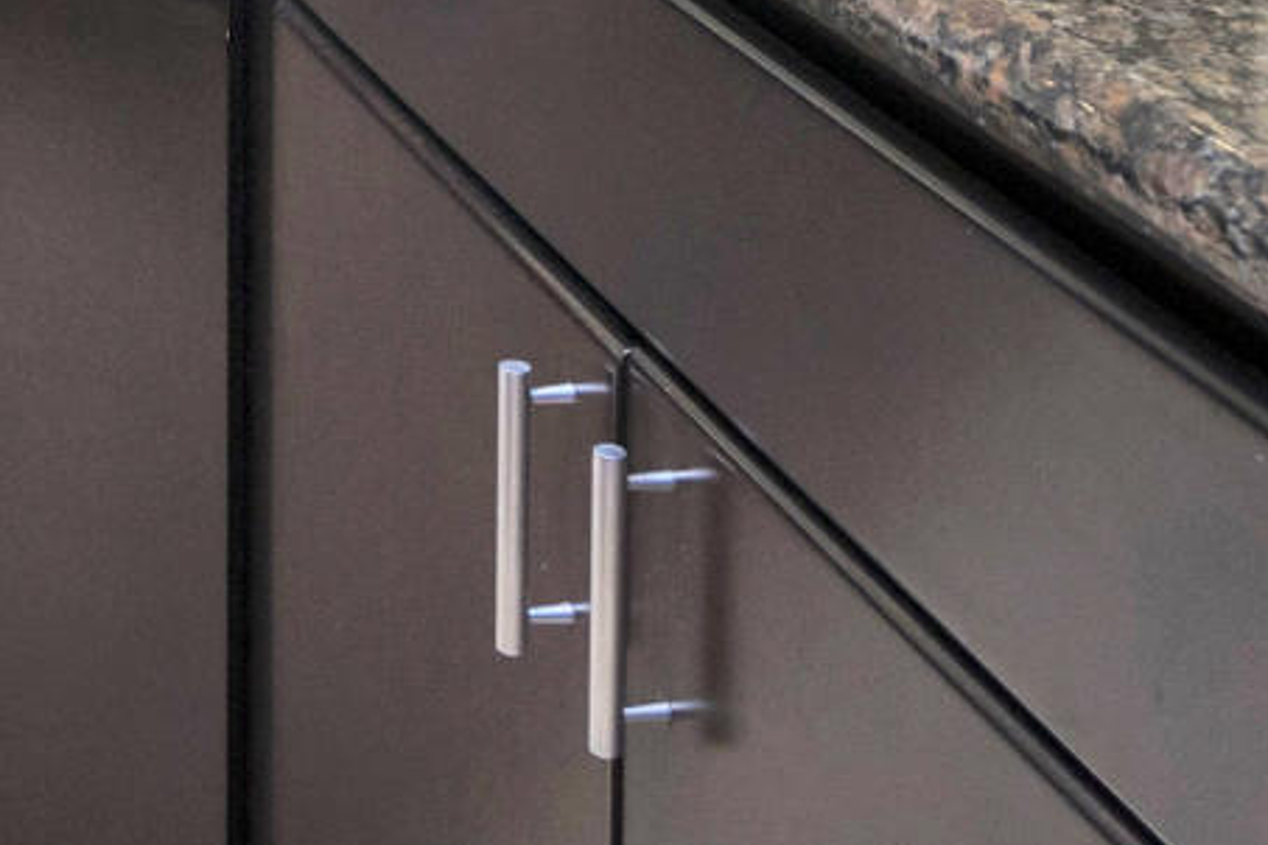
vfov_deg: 13.0
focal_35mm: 86
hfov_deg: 21.5
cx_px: -347
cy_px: -1016
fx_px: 3029
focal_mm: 13
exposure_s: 1/50
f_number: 4
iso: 320
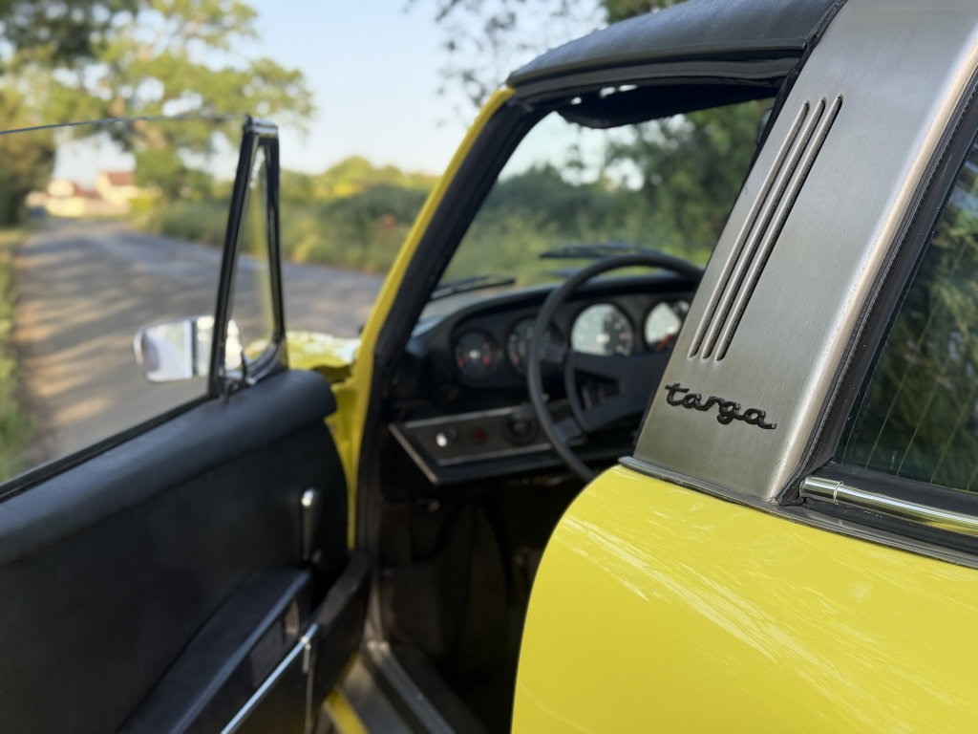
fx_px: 1356
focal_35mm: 48
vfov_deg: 30.3
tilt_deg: -6.4
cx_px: 489
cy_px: 367
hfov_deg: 39.7
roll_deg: +1.6
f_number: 1.78
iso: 64
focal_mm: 6.76
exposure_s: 1/592
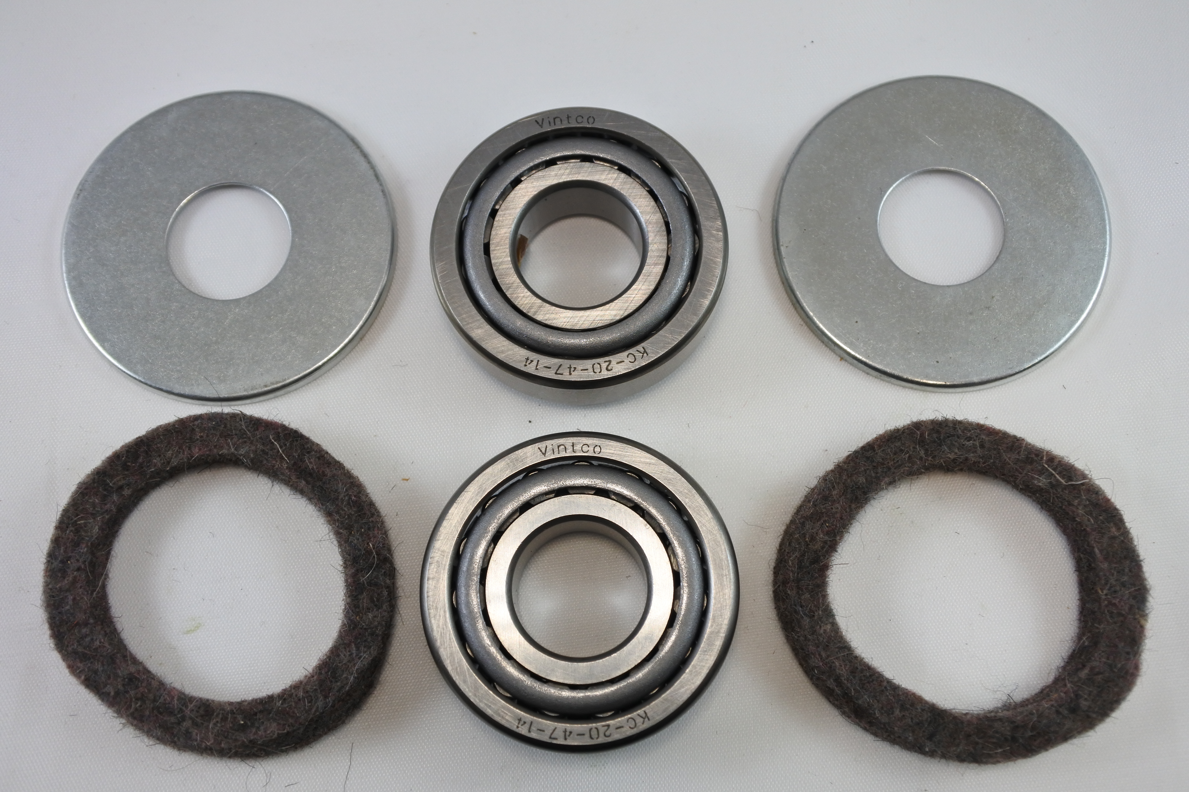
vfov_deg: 35.1
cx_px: 594
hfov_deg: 50.7
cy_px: 396
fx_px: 1255
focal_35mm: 38
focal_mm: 14.3
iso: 400
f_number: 4
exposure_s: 1/250
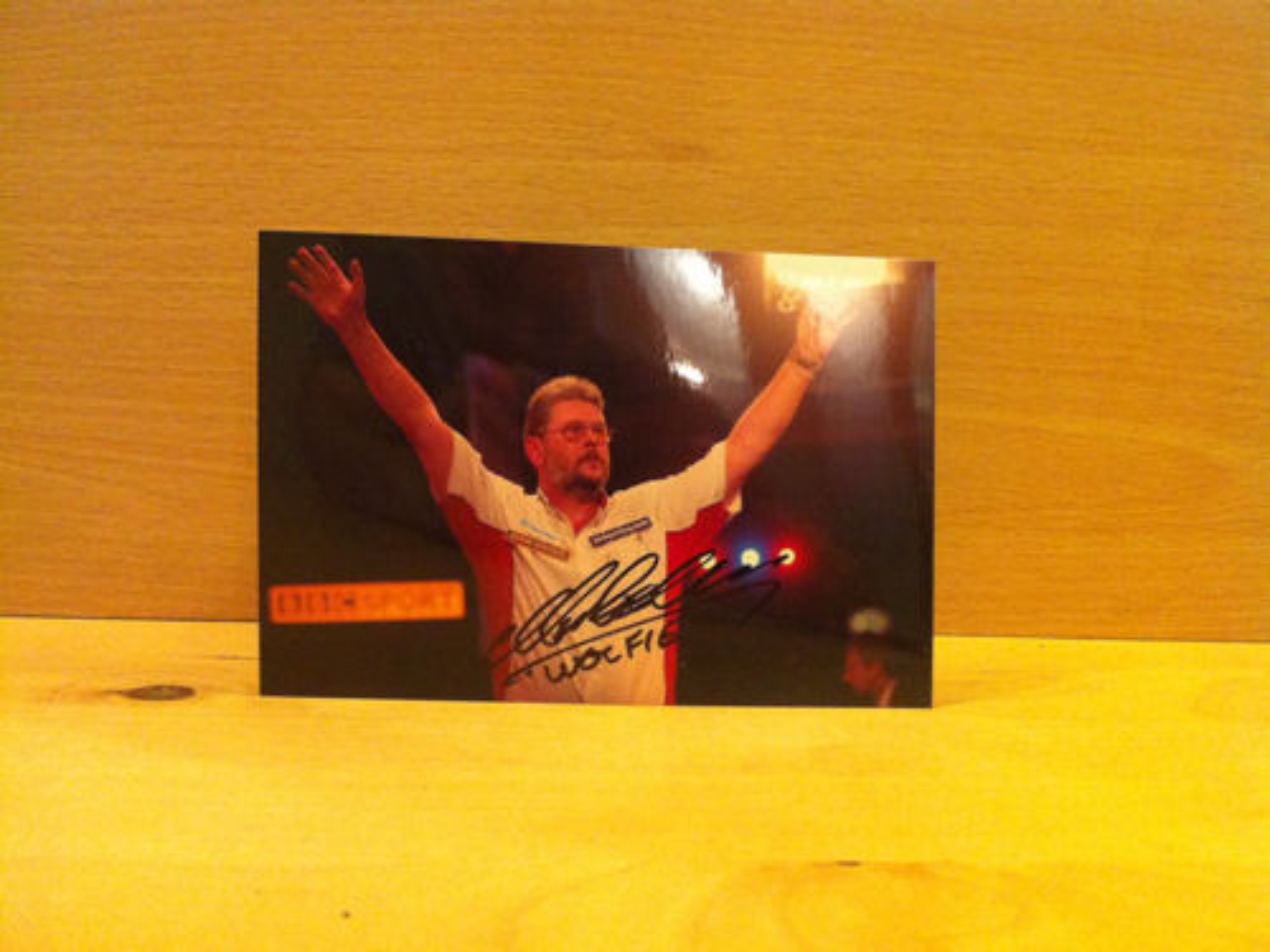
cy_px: 476
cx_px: 635
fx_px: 1284
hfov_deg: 52.6
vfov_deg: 40.7
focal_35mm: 35
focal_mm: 3.85
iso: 400
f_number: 2.8
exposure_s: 1/15
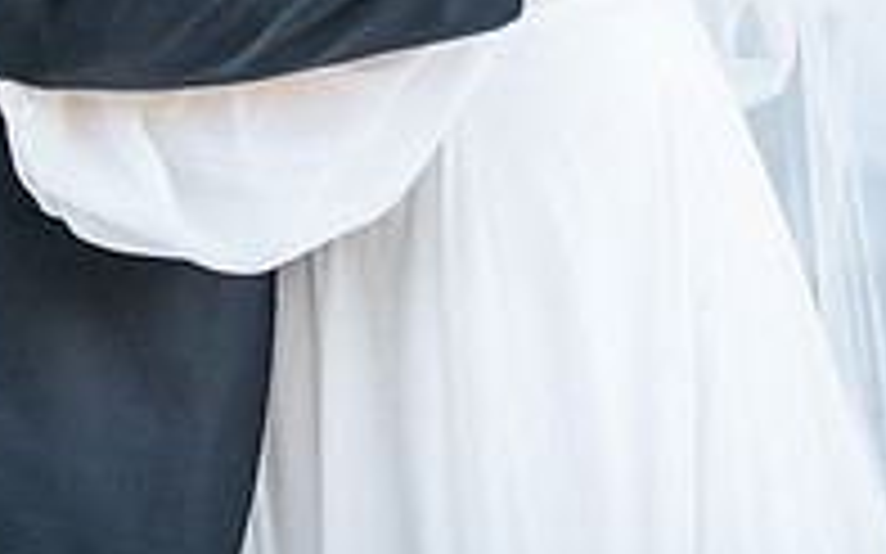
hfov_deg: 9.5
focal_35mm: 221
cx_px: 247
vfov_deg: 5.8
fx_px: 5335
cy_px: -405
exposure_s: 1/250
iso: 200
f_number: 3.5
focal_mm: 95
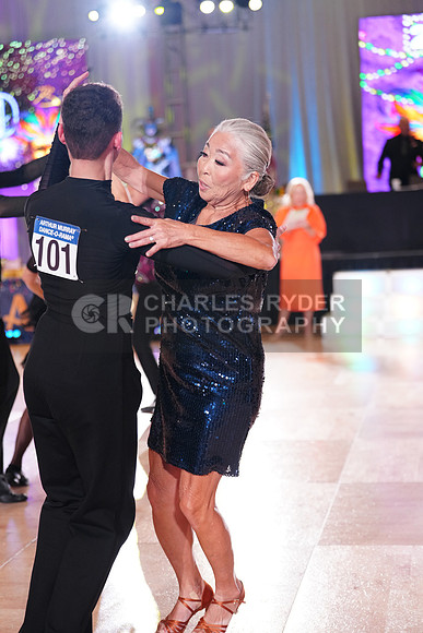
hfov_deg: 19.5
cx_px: 212
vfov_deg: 28.8
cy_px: 316
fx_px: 1233
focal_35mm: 70
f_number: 2.8
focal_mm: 70
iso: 2000
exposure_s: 1/500
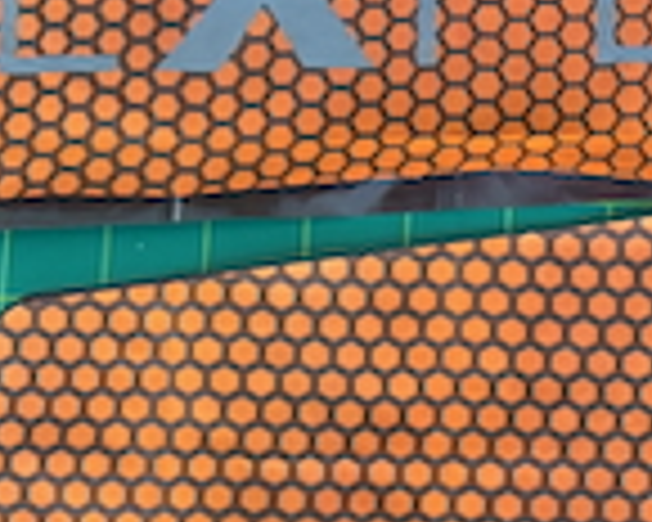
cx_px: 1021
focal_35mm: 112
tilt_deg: -81.0
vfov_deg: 13.5
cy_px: 554
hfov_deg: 15.6
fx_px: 2161
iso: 500
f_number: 1.6
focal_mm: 5.96
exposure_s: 1/60
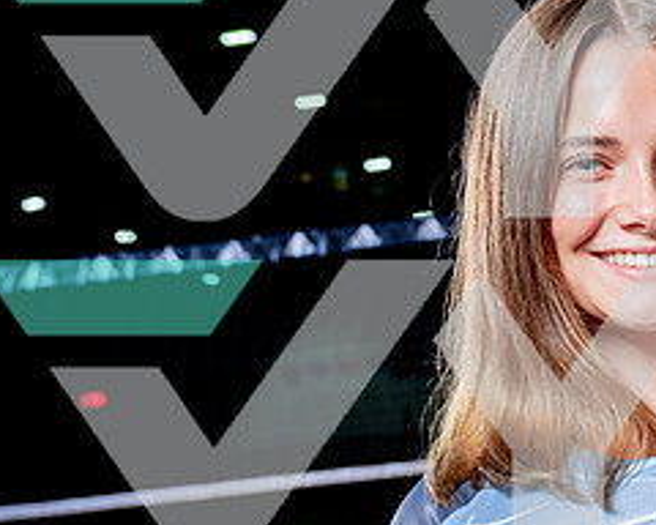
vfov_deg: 16.3
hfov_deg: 19.7
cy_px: 406
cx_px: 672
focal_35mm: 94
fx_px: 1825
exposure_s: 1/250
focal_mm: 38
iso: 250
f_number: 5.6
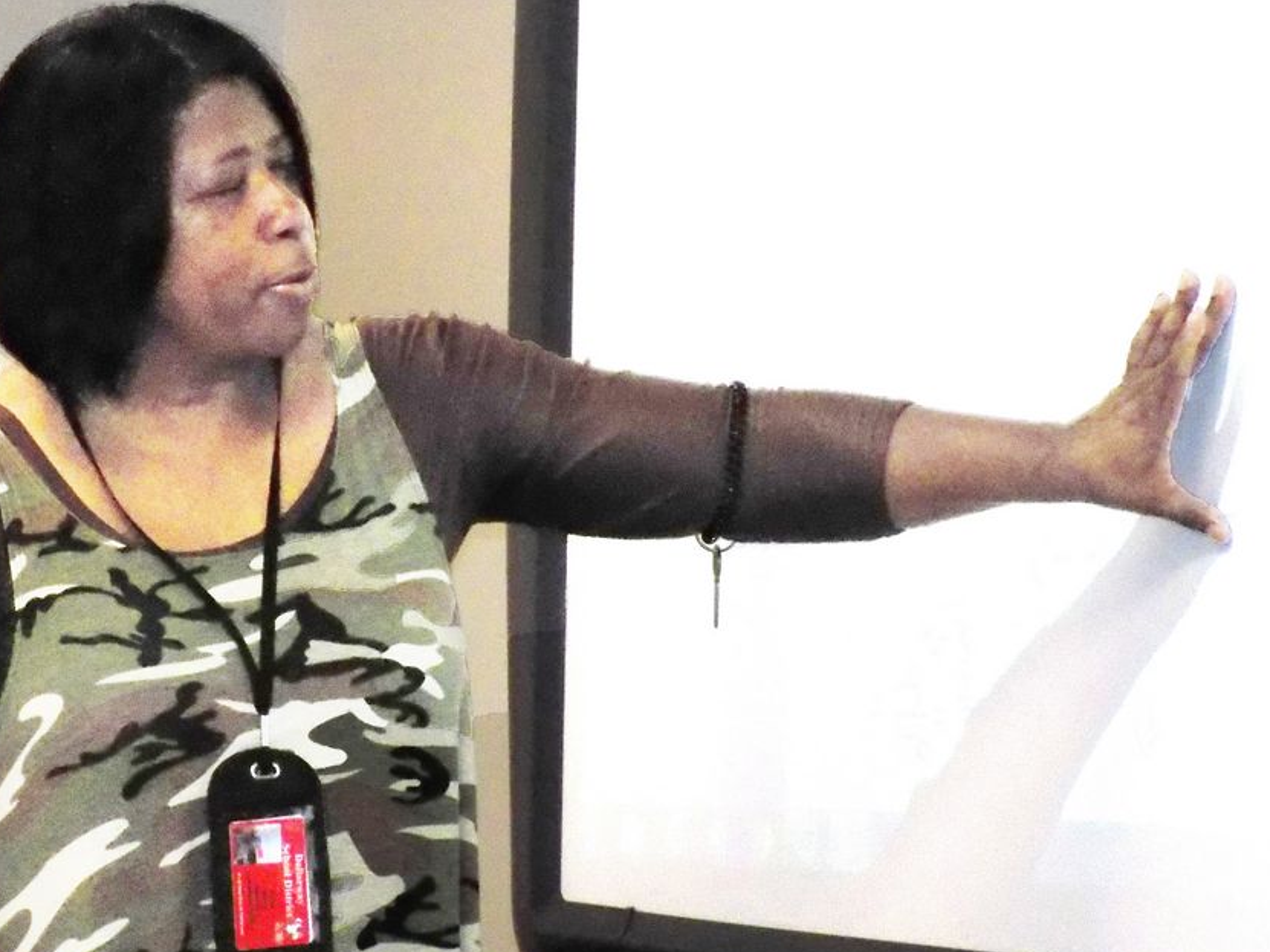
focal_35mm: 207
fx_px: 7593
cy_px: 460
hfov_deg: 9.6
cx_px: 619
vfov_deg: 7.2
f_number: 5.3
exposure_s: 1/80
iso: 1600
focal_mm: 29.9
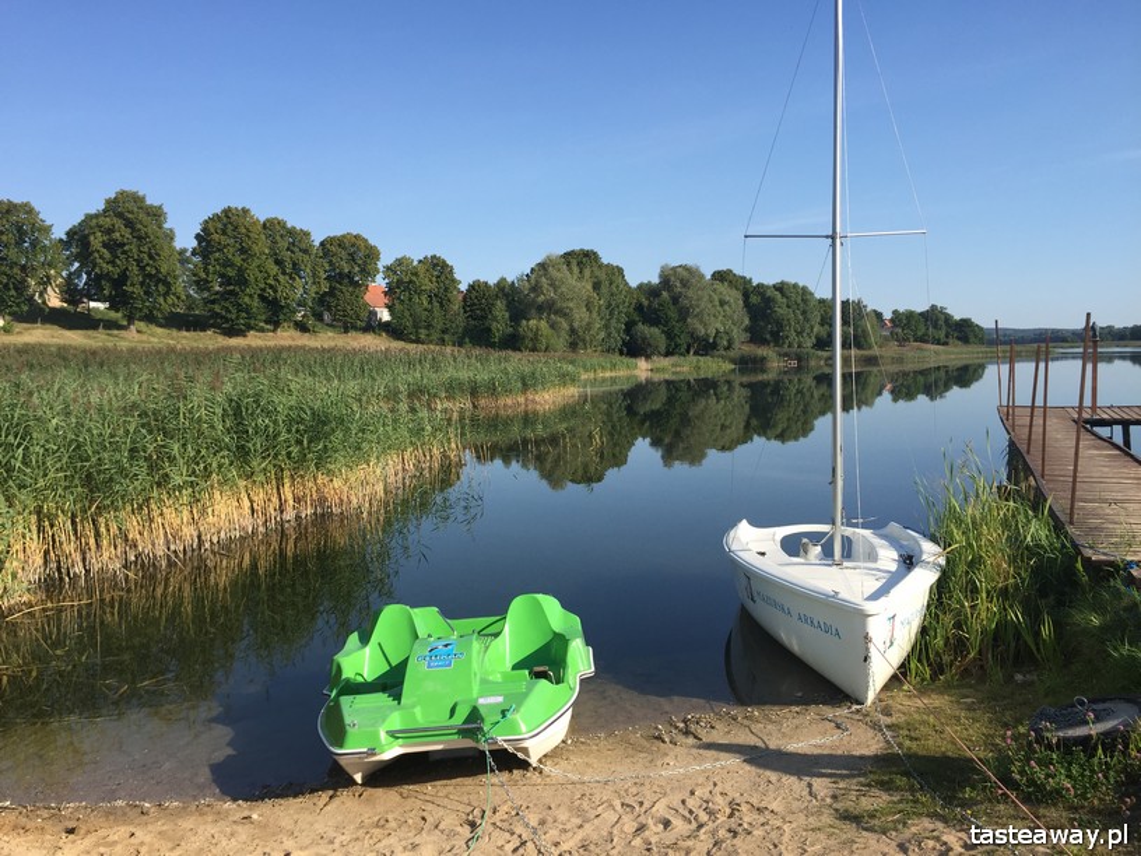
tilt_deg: -3.7
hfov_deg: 61.7
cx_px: 570
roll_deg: +1.0
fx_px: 956
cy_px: 428
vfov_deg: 48.2
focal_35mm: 29
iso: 32
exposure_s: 1/1522
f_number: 2.2
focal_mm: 4.15
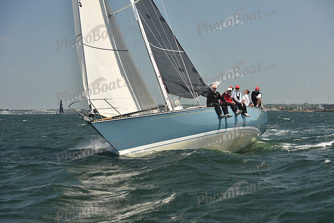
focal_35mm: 70
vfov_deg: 19.5
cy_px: 112
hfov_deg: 28.8
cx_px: 167
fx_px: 650
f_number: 5.6
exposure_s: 1/640
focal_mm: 70
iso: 250
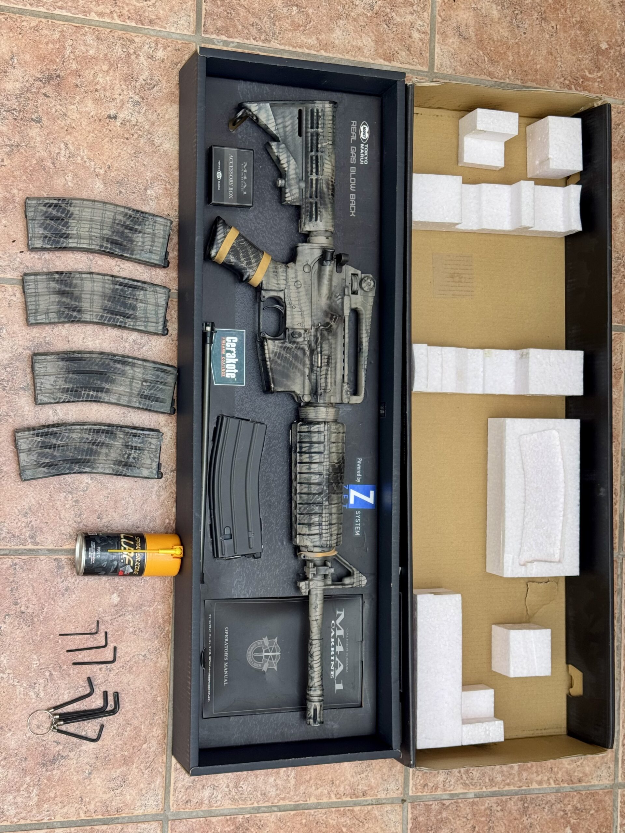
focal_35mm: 48
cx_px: 312
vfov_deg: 39.7
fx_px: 1156
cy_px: 416
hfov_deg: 30.3
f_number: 1.78
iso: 50
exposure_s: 1/121
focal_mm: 6.76
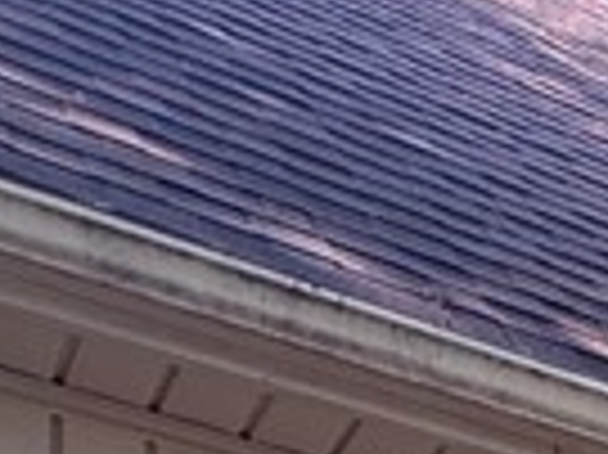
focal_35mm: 106
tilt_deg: -0.1
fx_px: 1860
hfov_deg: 12.4
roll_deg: -1.4
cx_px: 1644
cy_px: 1313
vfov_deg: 10.4
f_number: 2.2
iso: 80
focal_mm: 2.22
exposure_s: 1/99
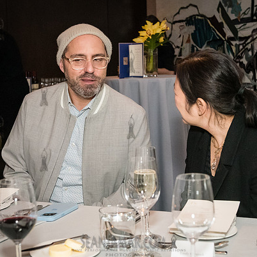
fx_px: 571
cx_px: 118
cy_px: 121
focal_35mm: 68
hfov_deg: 25.4
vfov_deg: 25.4
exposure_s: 1/200
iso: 6400
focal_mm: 38
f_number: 4
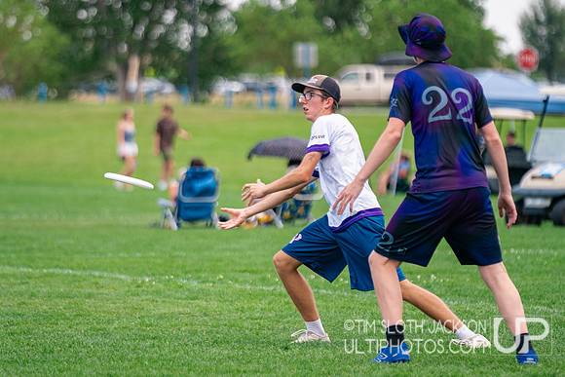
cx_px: 245
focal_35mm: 307
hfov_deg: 6.7
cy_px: 190
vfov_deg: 4.5
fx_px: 4818
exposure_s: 1/2500
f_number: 2.8
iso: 400
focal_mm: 200
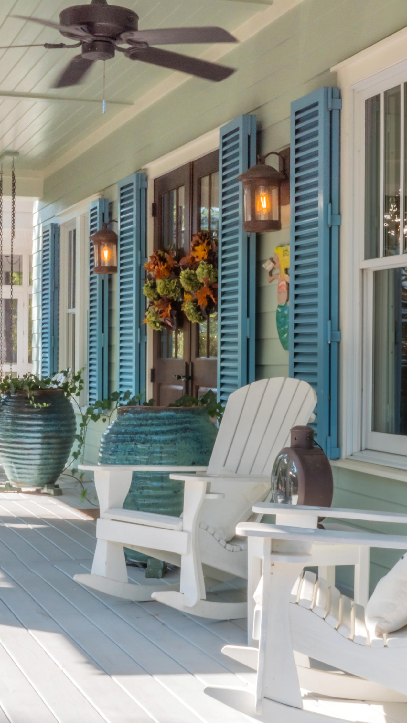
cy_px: 362
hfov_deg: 16.5
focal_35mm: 73
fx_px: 1400
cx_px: 148
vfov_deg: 29.0
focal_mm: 23
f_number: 22
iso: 200
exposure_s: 1/125
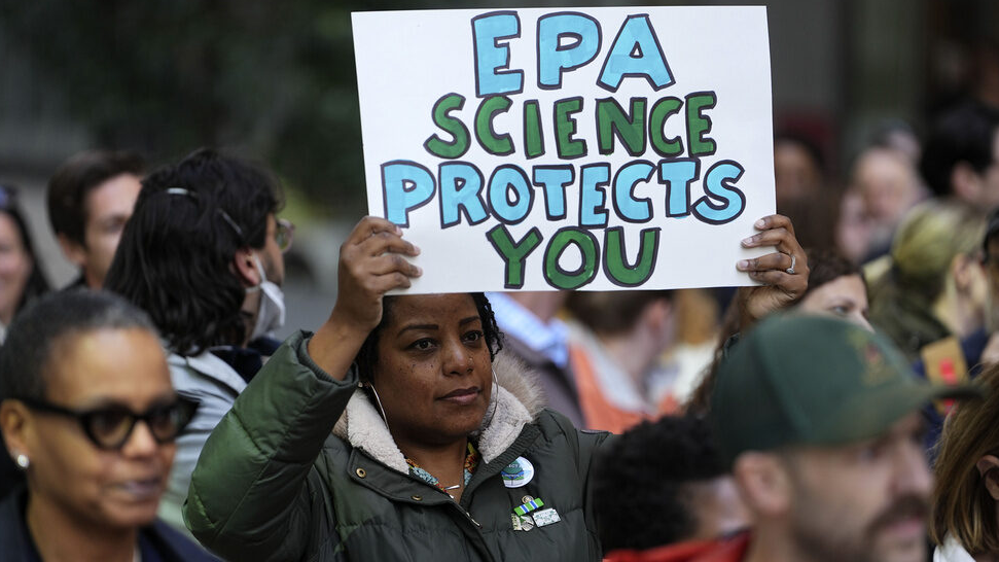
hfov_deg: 9.8
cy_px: 263
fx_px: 5854
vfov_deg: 5.5
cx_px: 483
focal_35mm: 221
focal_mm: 200
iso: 250
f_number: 2.8
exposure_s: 1/400
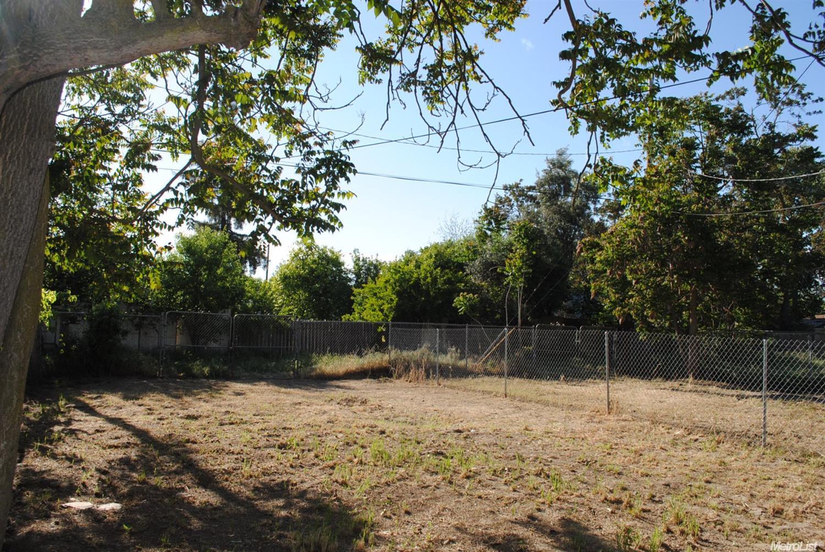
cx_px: 412
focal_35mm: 27
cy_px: 276
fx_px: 619
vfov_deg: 48.0
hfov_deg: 67.3
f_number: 7.1
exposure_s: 1/200
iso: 100
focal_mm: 18
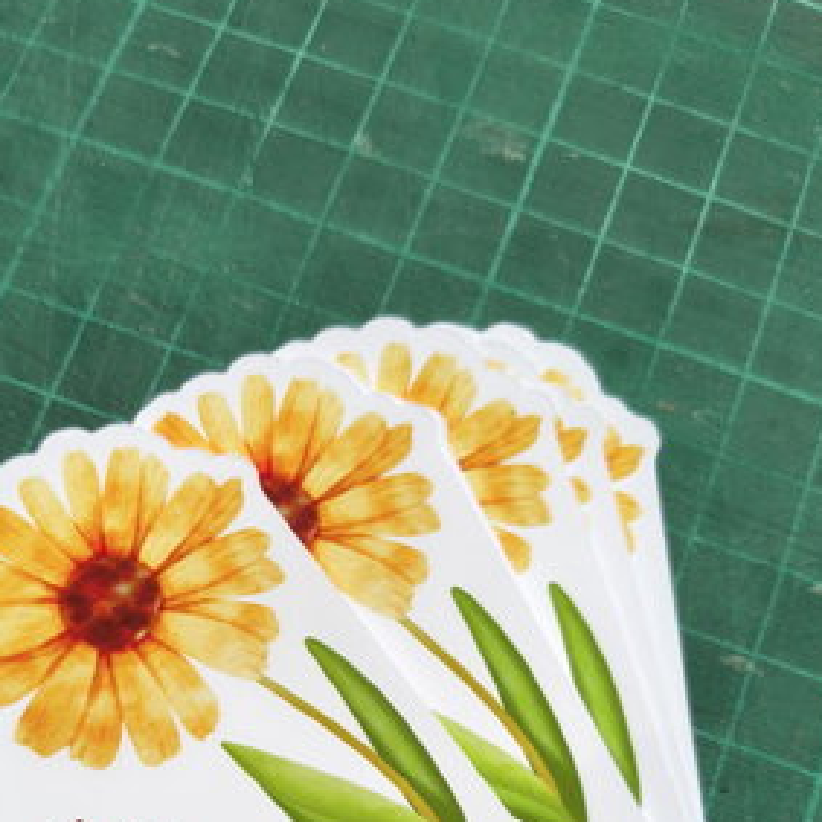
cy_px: 707
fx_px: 1075
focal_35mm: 40
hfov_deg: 41.4
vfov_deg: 39.4
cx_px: 279
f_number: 1.8
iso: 425
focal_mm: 5.56
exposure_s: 1/100
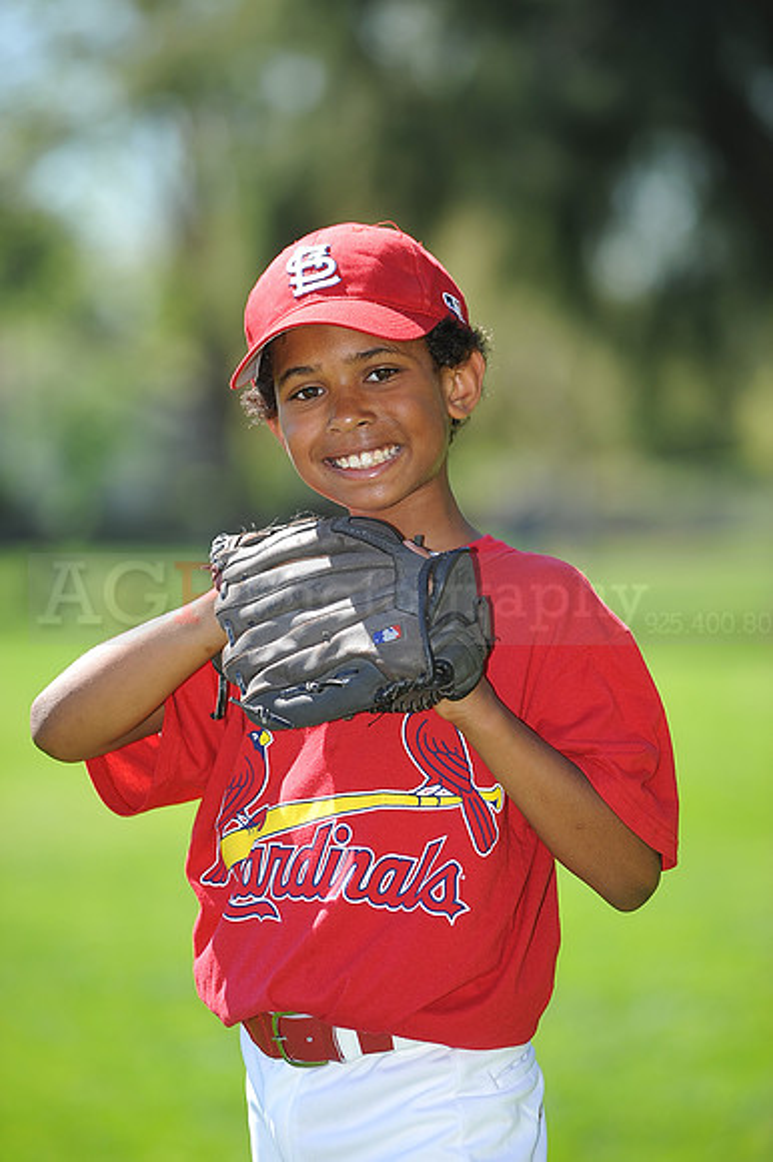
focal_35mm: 200
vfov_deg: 10.3
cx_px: 386
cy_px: 581
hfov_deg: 6.9
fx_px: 6449
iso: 200
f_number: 4.5
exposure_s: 1/500
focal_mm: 200
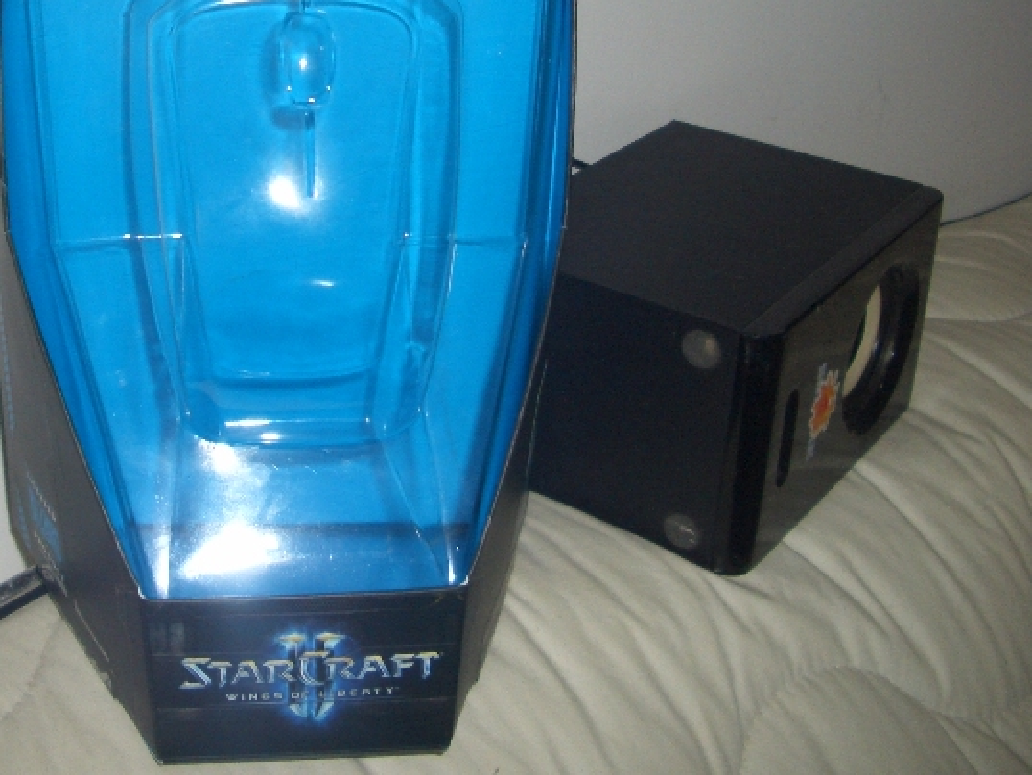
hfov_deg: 36.1
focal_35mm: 52
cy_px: 203
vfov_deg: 27.7
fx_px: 1551
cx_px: 284
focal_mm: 5.8
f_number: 2.6
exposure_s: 1/60
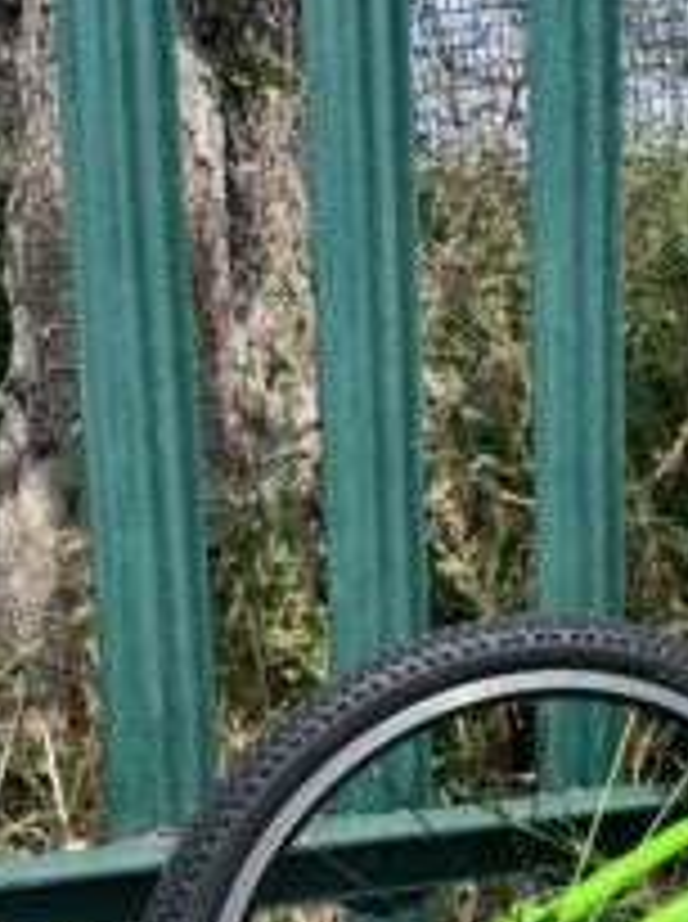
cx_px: 985
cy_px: 688
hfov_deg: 20.9
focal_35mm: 61
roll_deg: -3.0
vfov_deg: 31.2
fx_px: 1622
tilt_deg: -12.5
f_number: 1.6
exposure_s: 1/1252
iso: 50
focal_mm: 5.1
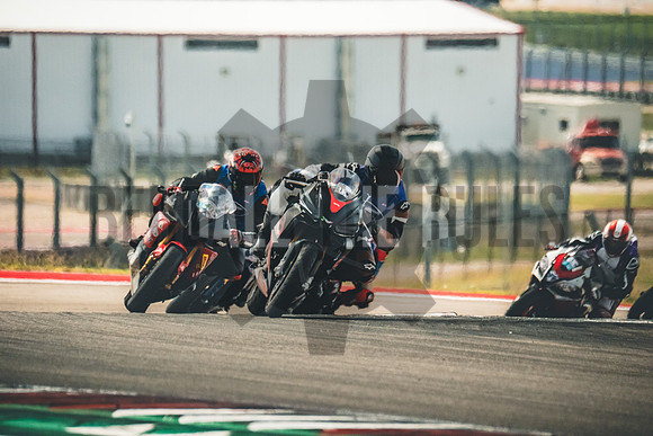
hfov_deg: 3.4
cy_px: 218
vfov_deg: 2.3
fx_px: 10885
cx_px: 326
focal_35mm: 600
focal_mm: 400
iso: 2500
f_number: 5.6
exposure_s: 1/2500
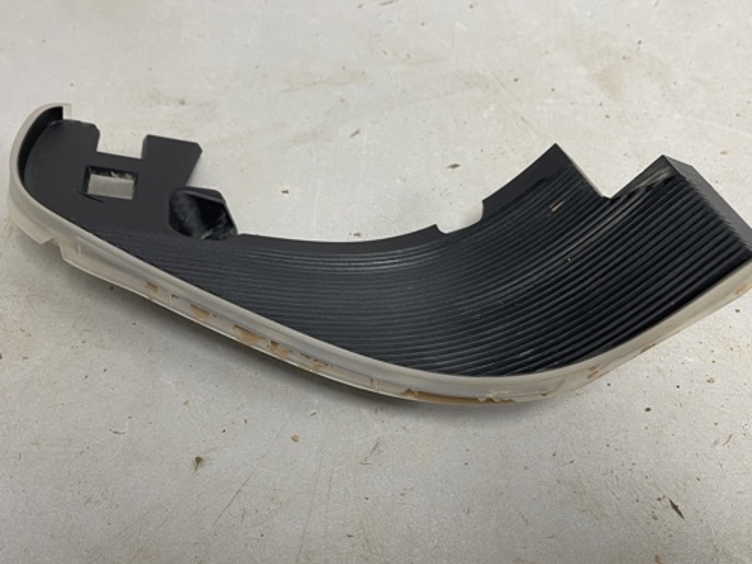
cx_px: 370
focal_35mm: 32
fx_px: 695
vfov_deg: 44.2
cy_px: 289
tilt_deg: -53.0
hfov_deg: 56.8
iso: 64
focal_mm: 5.1
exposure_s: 1/50
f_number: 1.6
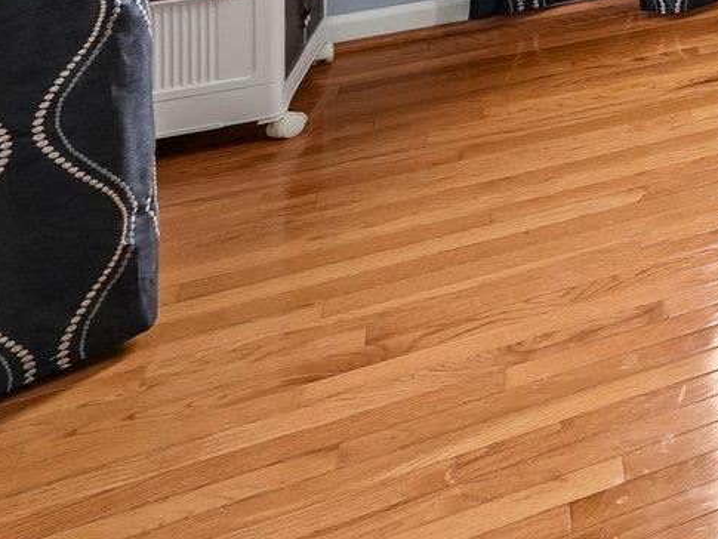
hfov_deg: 18.1
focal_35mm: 65
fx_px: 1349
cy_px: -452
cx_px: 1486
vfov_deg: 17.8
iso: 400
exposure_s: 1/20
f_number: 8
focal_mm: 16
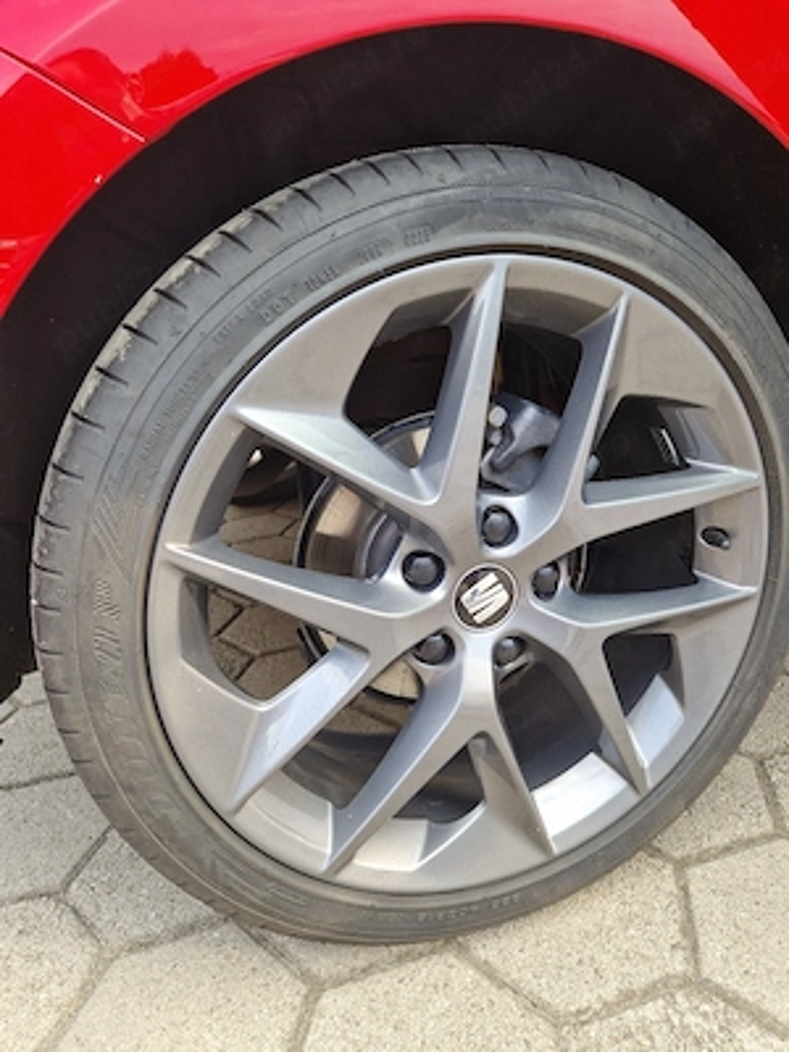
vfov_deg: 73.9
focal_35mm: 23
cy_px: 526
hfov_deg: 58.9
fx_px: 699
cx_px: 394
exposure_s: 1/345
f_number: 1.8
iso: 50
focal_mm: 5.4
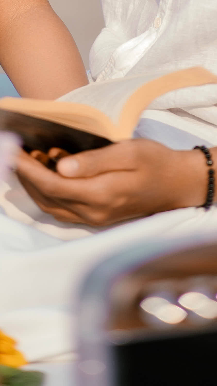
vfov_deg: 5.9
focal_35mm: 357
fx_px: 3650
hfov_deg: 3.4
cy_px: -359
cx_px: 105
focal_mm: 85
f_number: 1.4
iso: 80
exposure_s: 1/3200
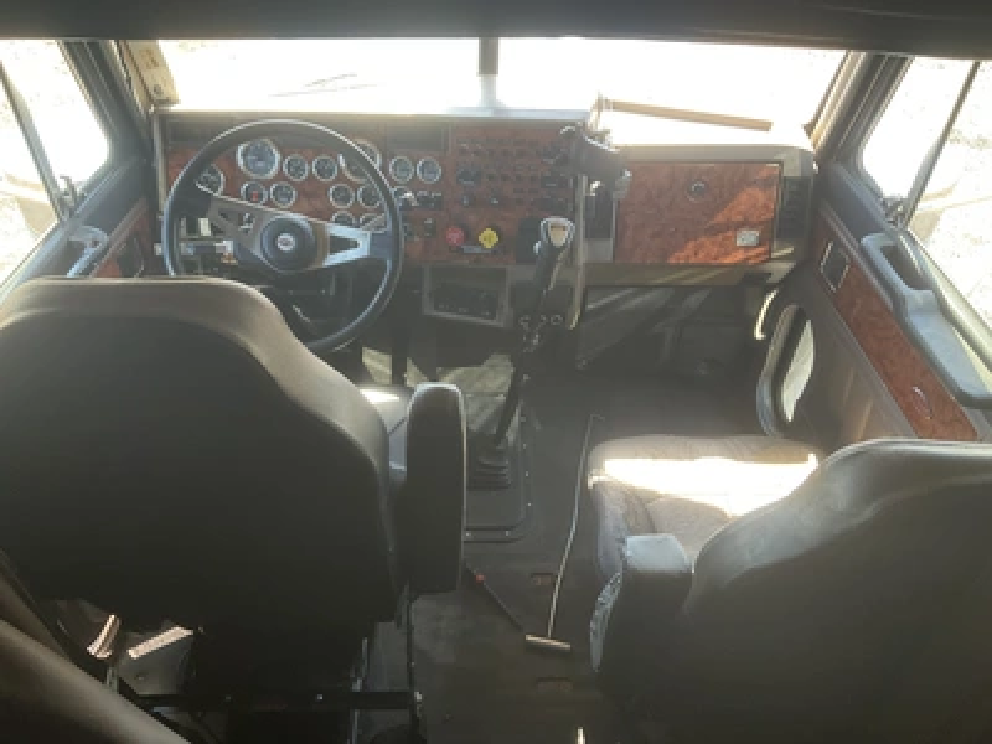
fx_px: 831
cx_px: 496
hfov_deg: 61.7
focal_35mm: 29
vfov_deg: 48.2
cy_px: 372
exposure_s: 1/85
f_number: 1.8
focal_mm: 3
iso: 64
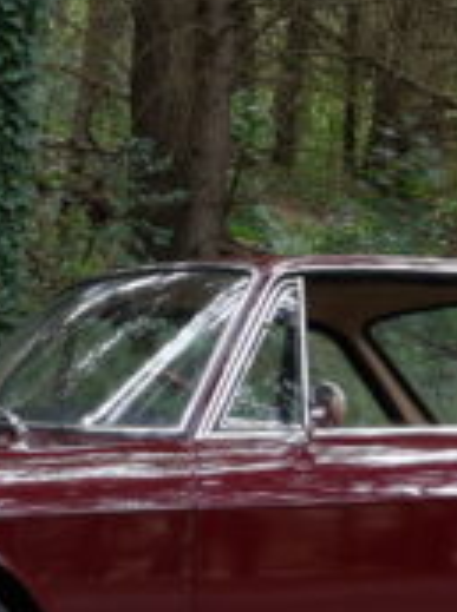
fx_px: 2456
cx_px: 159
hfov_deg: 10.6
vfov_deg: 14.2
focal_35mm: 139
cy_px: 255
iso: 320
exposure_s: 1/60
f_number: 3.7
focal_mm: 15
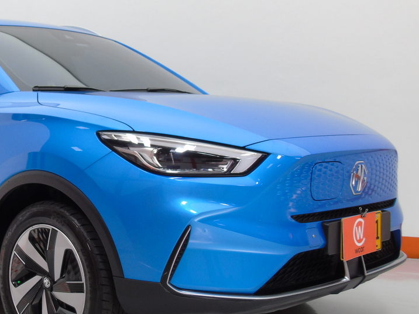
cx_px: 88
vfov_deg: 25.6
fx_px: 690
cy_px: 142
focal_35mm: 57
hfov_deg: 32.9
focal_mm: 6.1
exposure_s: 1/30
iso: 100
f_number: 3.8
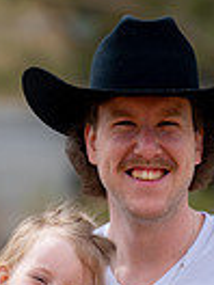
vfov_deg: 6.6
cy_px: 384
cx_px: 106
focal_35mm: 296
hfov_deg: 5.0
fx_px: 2440
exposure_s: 1/2500
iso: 100
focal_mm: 90
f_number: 2
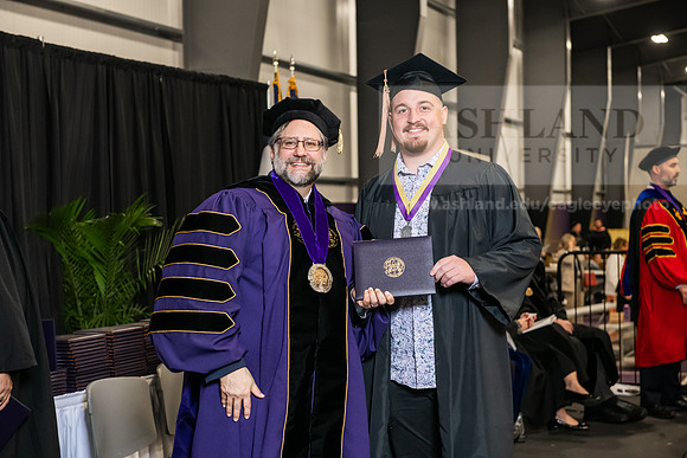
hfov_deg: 28.8
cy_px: 229
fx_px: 1336
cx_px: 344
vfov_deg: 19.5
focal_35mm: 70
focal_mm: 70
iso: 2500
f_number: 5
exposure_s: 1/200
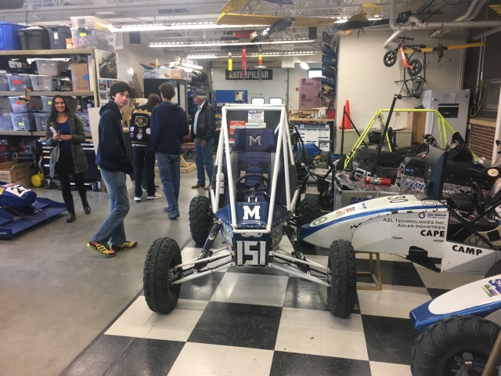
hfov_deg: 61.7
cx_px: 250
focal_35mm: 29
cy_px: 188
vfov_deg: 48.2
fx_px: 420
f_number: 2.2
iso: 80
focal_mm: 4.15
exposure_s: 1/30
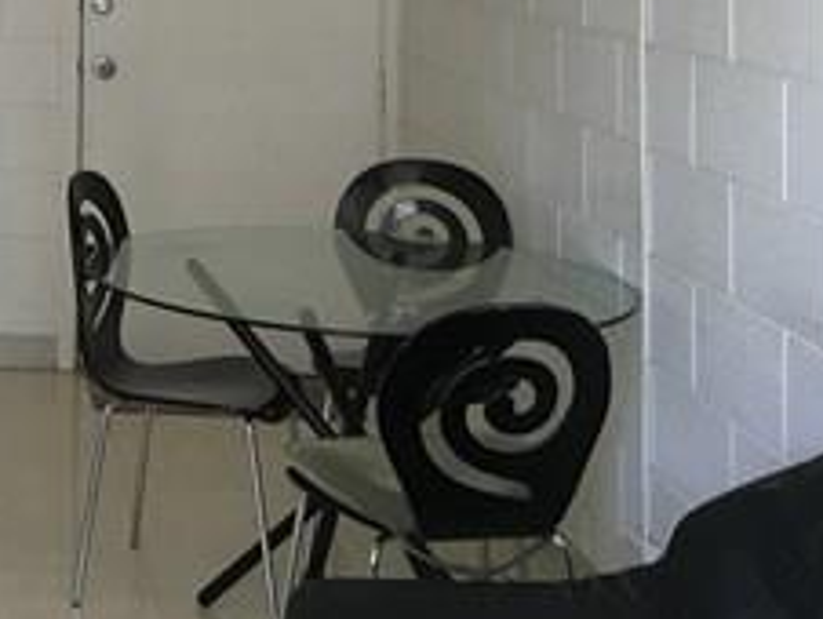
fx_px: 1952
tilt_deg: +2.2
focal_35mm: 82
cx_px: -127
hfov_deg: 22.2
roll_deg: -1.1
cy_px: -178
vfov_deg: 17.0
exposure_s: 1/30
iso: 25
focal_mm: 4.15
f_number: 2.2
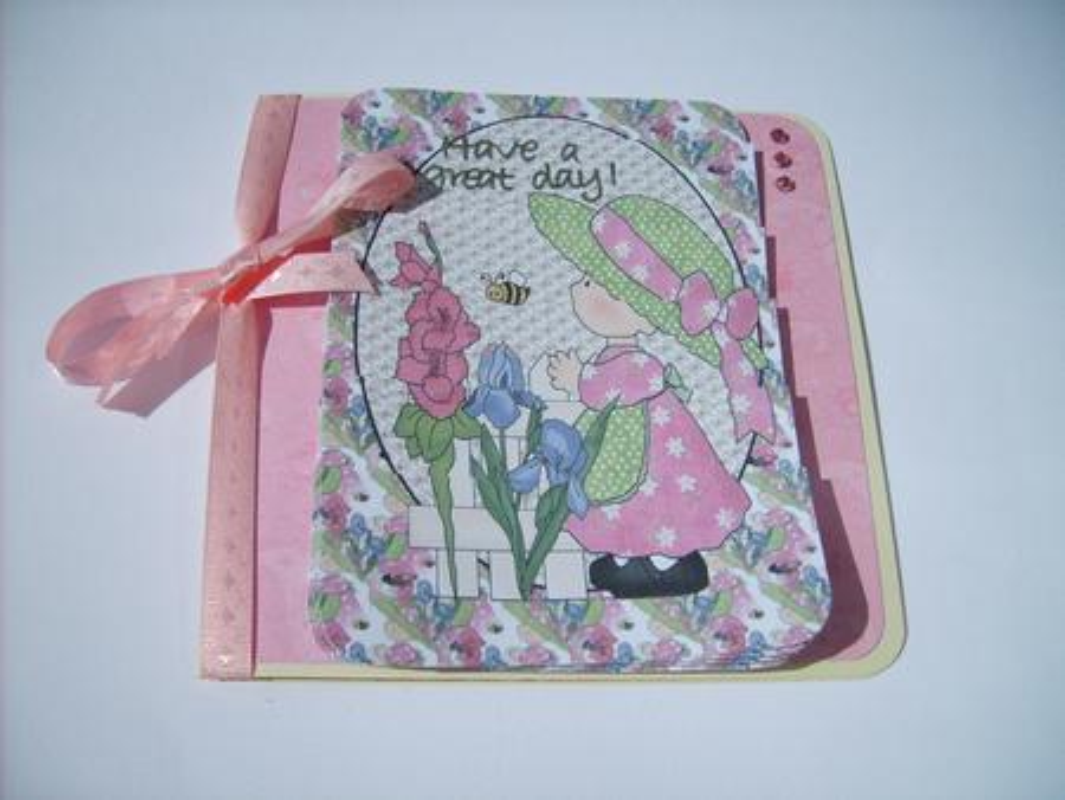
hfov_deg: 52.6
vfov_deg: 40.7
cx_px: 532
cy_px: 400
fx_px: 1077
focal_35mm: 35
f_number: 7.1
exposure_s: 1/750
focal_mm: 5.8
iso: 50
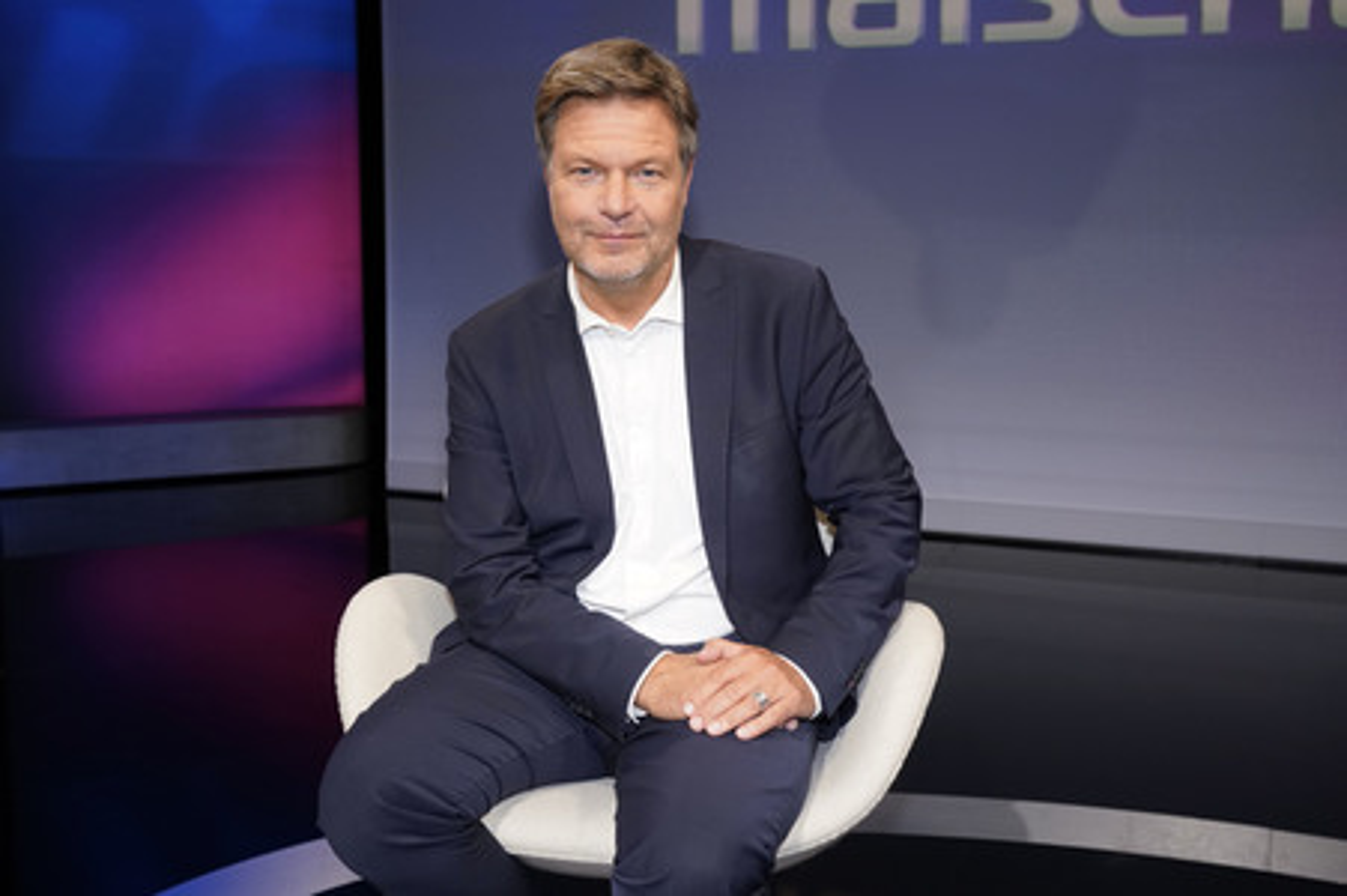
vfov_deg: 38.8
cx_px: 674
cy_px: 448
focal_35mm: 34
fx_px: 1271
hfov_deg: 55.8
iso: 2000
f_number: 5.6
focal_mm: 34
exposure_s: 1/125
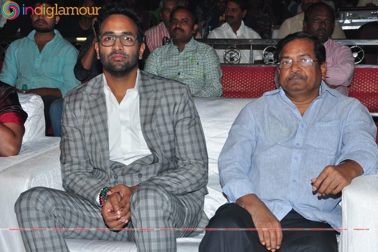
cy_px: 126
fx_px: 913
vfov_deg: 15.7
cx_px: 189
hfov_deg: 23.4
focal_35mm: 87
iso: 400
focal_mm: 58
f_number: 11
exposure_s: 1/125
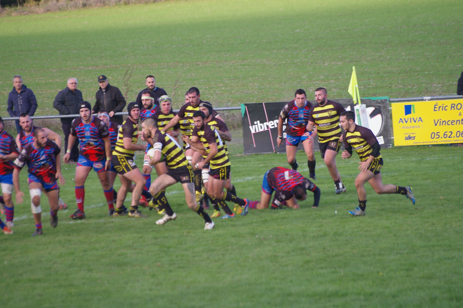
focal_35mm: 360
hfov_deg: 5.7
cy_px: 154
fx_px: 4626
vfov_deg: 3.8
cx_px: 232
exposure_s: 1/350
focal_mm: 240
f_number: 5.6
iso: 400
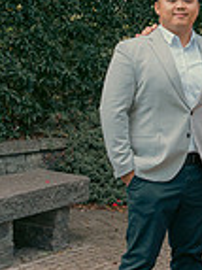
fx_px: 1005
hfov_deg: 11.2
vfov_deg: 15.2
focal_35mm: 129
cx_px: 274
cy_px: 35
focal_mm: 33
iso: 400
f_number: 5.6
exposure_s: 1/160
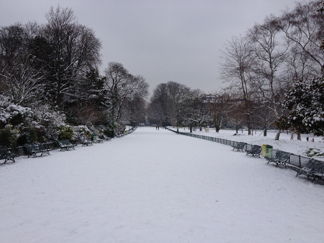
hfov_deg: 52.6
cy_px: 122
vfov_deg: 40.7
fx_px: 328
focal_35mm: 35
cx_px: 162
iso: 64
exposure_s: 1/974
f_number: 2.4
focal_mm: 4.28
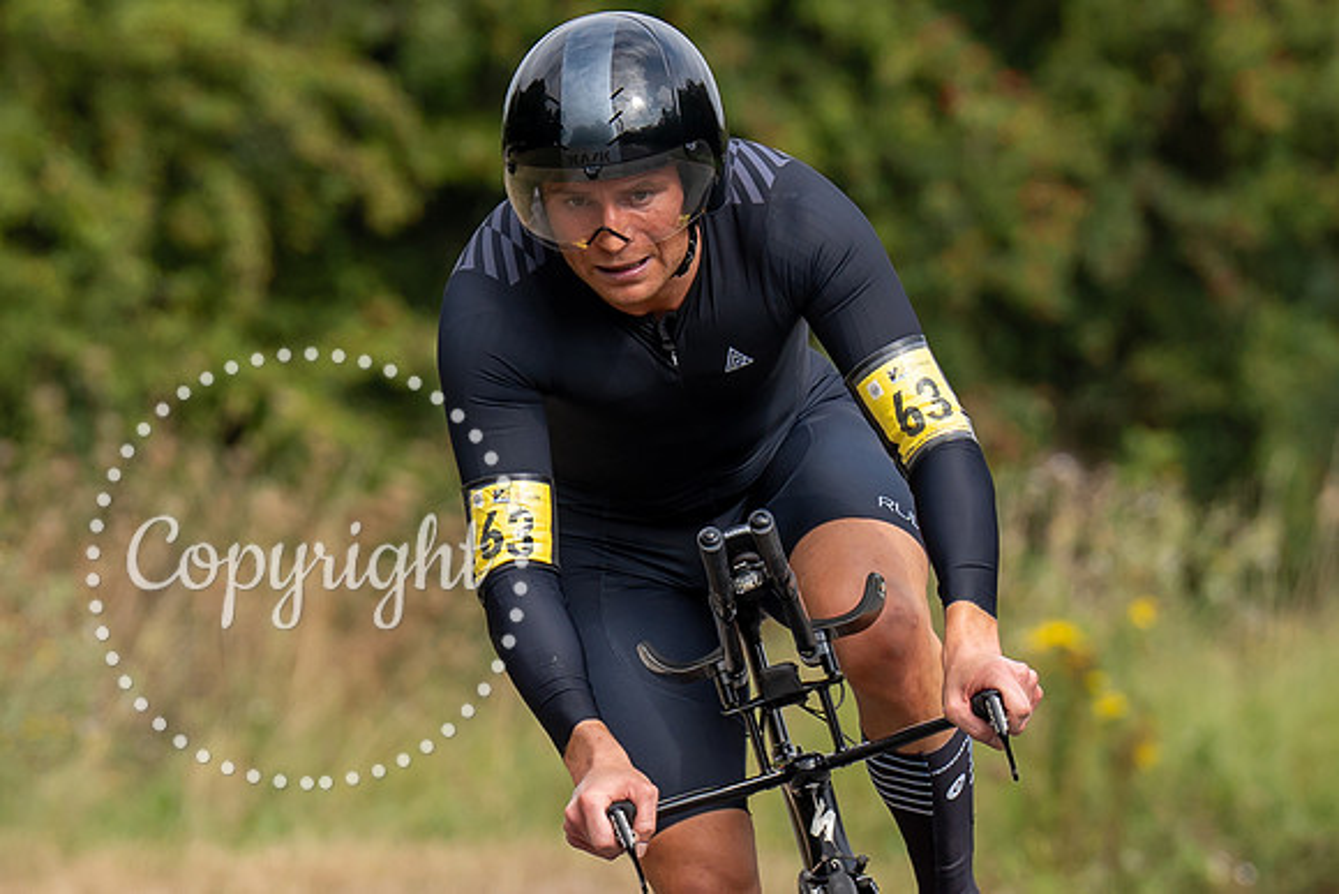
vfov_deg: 2.0
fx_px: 25033
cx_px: 529
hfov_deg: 3.1
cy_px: 663
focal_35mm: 673
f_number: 4
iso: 125
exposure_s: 1/1000
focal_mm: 200
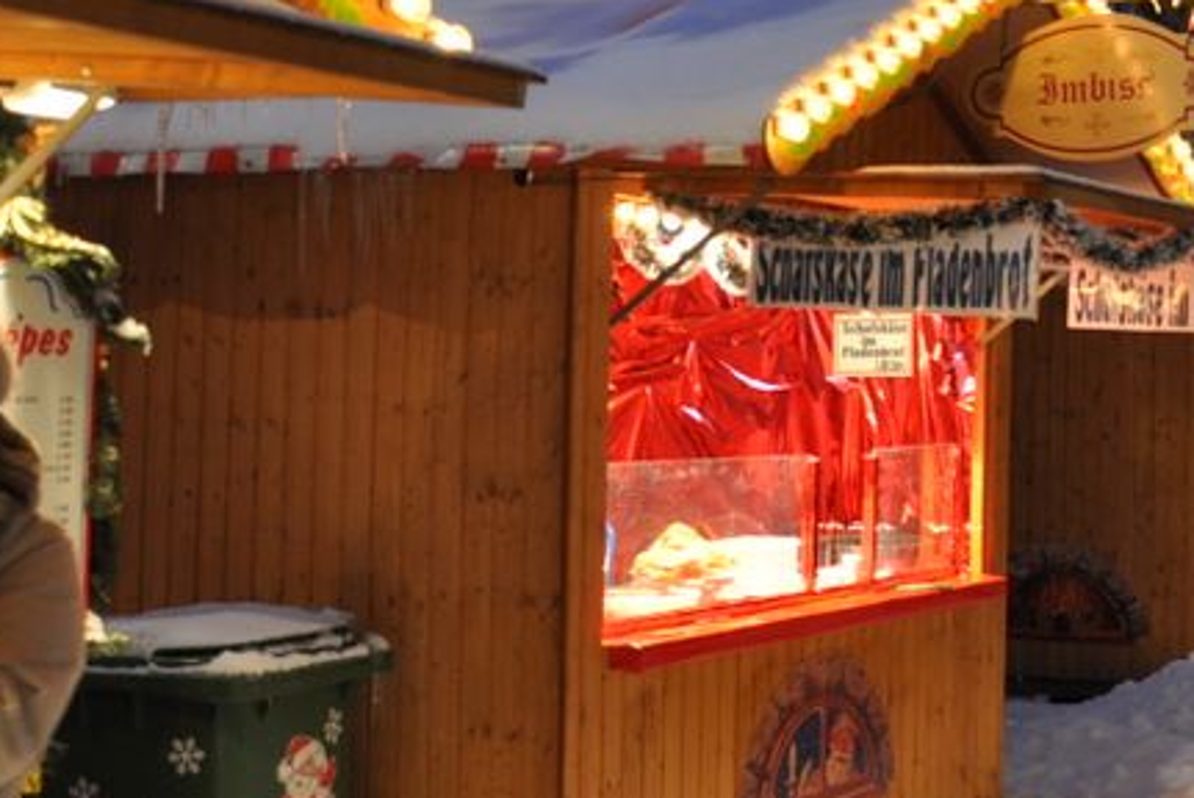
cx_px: 1310
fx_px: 2124
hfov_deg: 28.5
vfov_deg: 21.2
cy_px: 252
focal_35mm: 64
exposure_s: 1/25
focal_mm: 18
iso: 400
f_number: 5
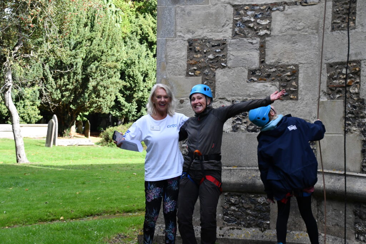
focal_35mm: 75
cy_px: 122
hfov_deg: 27.0
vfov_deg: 18.2
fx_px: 763
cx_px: 183
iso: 2000
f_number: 5
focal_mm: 50
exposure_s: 1/2000
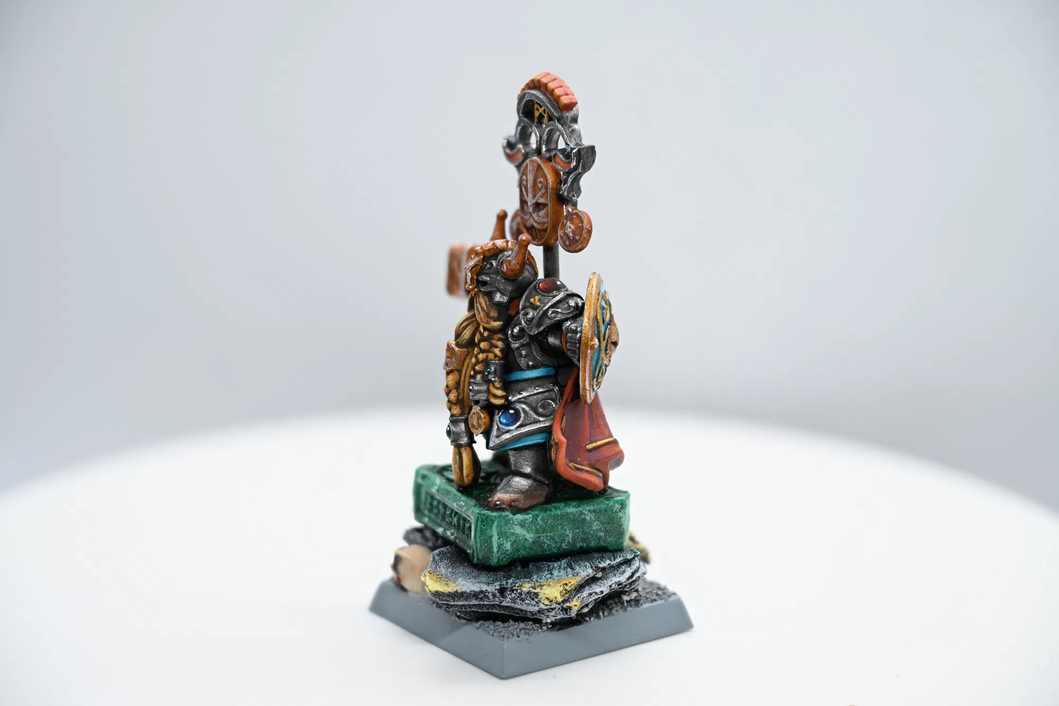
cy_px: 353
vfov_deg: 14.1
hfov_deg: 21.0
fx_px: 2853
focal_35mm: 97
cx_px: 530
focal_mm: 97
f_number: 5.6
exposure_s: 1/30
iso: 64
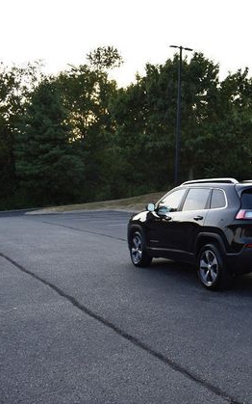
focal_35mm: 42
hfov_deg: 28.5
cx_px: 258
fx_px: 461
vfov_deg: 47.2
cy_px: 201
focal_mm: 18
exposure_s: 1/250
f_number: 5.6
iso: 220
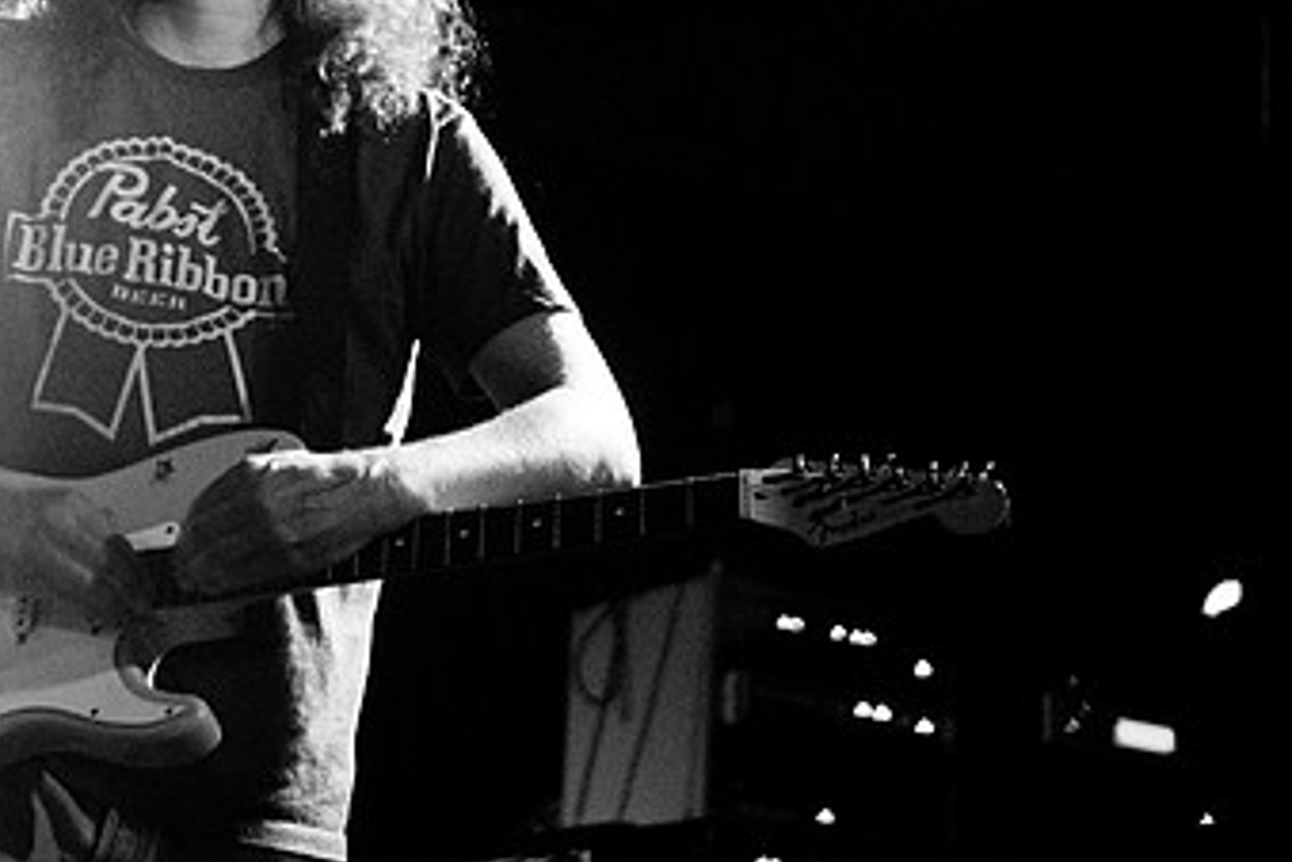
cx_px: 202
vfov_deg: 17.7
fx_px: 2763
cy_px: 280
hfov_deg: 25.7
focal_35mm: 77
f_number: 1.8
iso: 1000
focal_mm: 30
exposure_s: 1/40
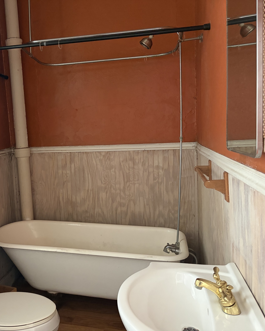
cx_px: 51
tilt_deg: -4.7
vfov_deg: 52.8
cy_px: 166
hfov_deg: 41.4
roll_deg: +3.4
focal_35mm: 34
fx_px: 333
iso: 640
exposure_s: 1/40
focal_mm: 5.96
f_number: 1.6
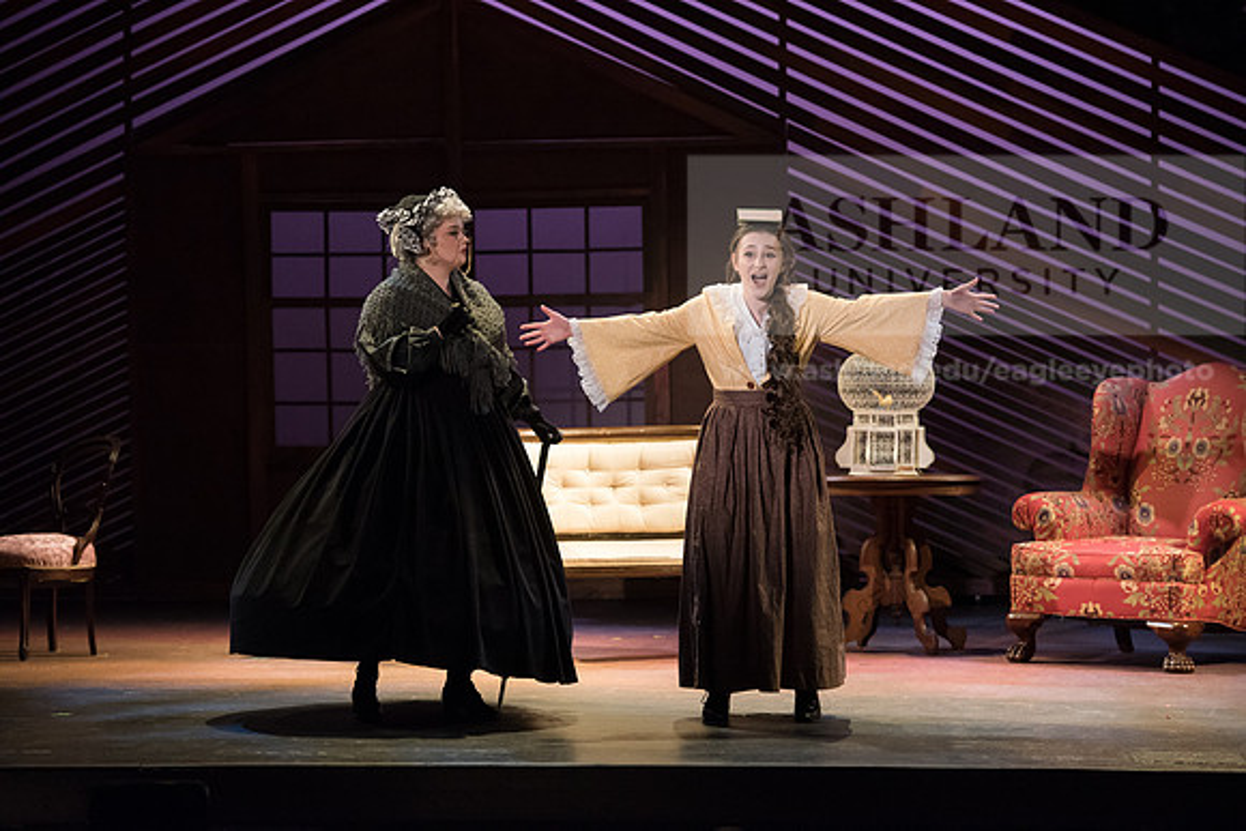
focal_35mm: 125
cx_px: 623
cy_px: 416
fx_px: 4327
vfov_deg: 11.0
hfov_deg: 16.4
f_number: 4
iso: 3200
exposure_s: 1/320
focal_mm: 125
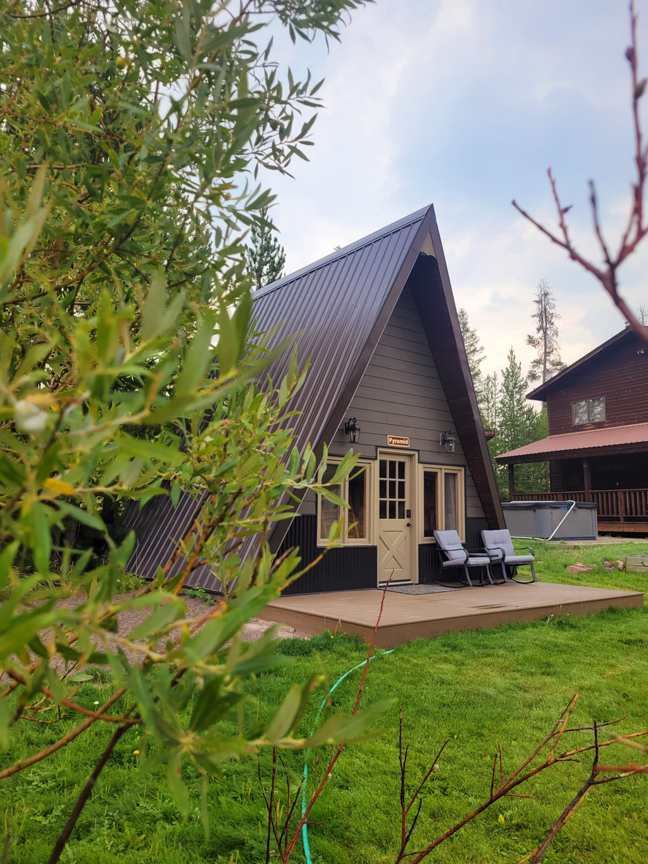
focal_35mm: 26
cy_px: 432
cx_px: 324
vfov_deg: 67.3
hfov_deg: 53.1
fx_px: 649
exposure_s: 1/833
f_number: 1.8
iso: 40
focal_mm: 5.4
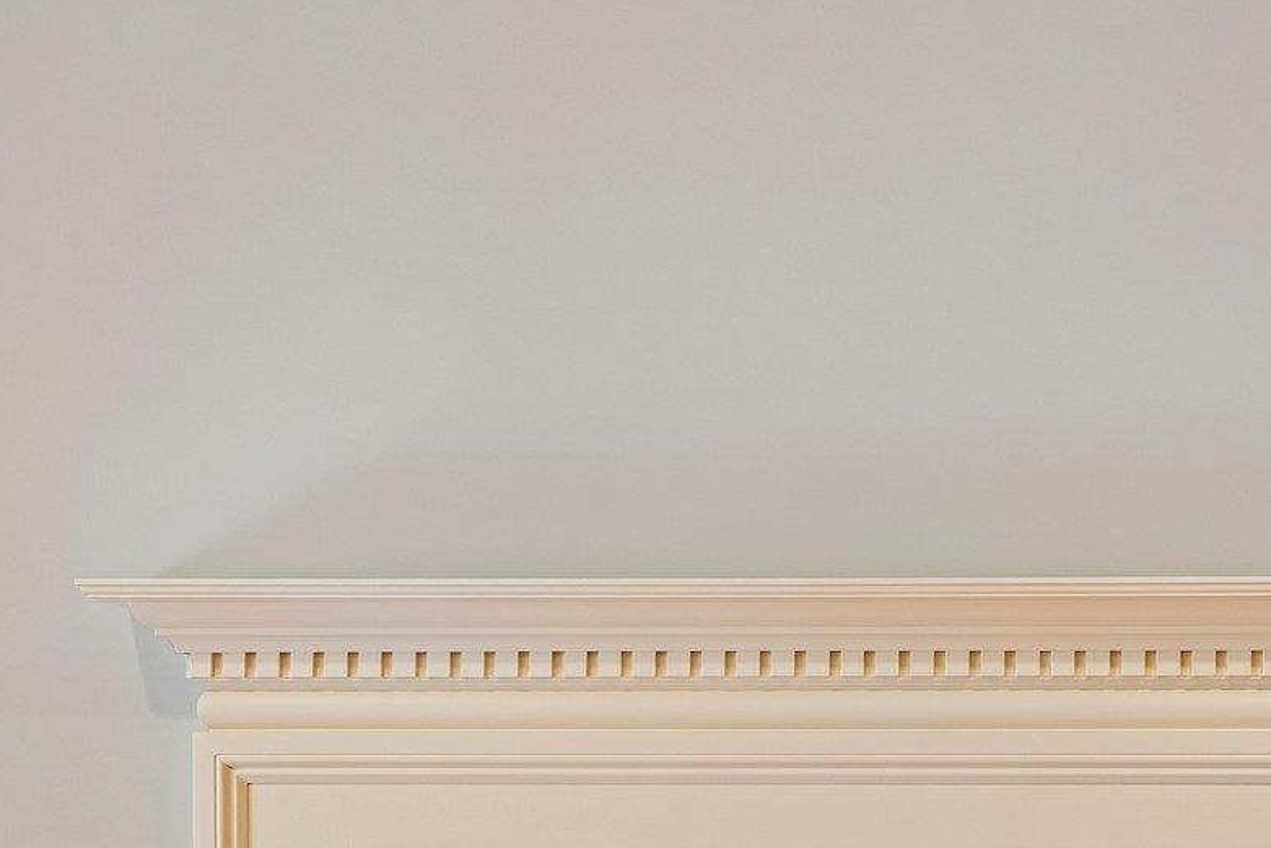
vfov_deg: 17.4
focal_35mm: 76
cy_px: 894
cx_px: 928
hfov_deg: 26.4
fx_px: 2684
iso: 400
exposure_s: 1/5
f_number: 8
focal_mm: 29
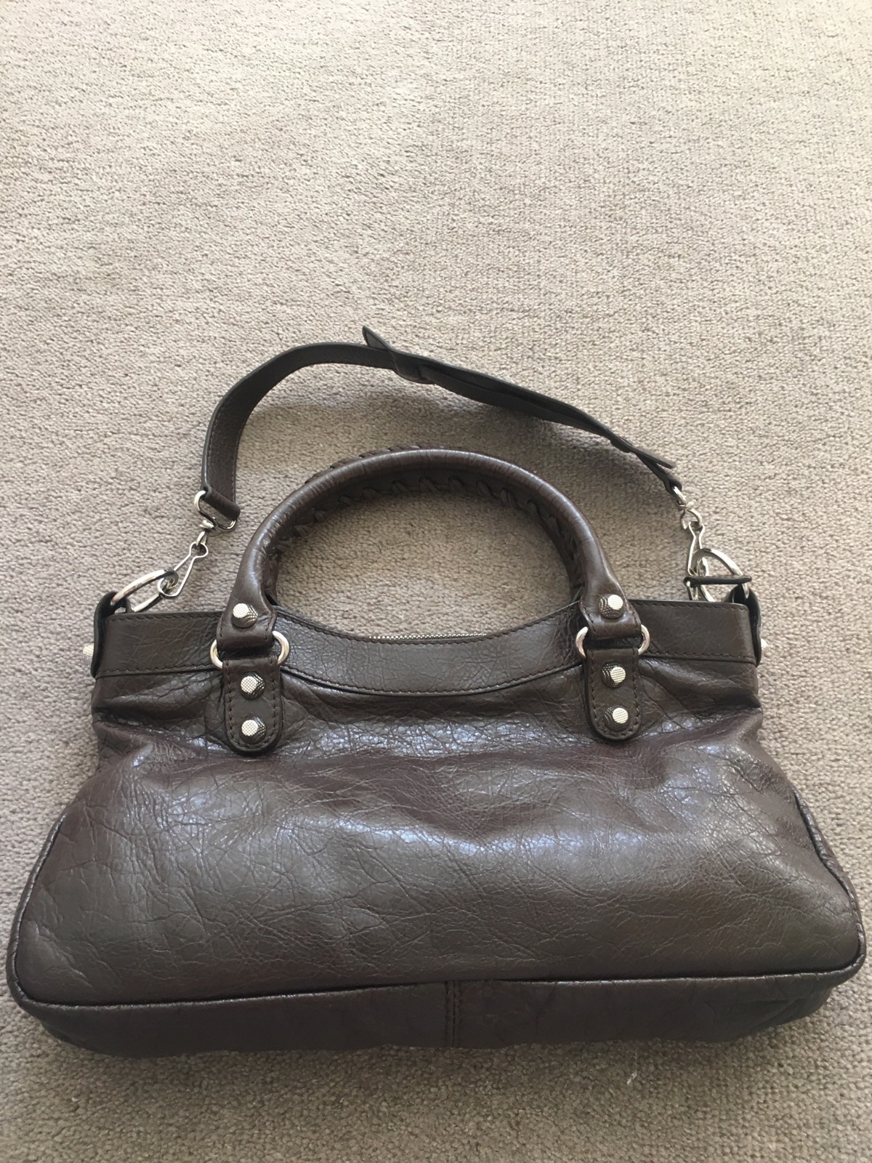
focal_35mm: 29
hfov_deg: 48.2
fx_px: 974
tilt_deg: -63.0
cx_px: 436
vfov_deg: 61.7
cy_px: 582
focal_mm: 4.15
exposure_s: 1/33
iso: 100
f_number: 2.2
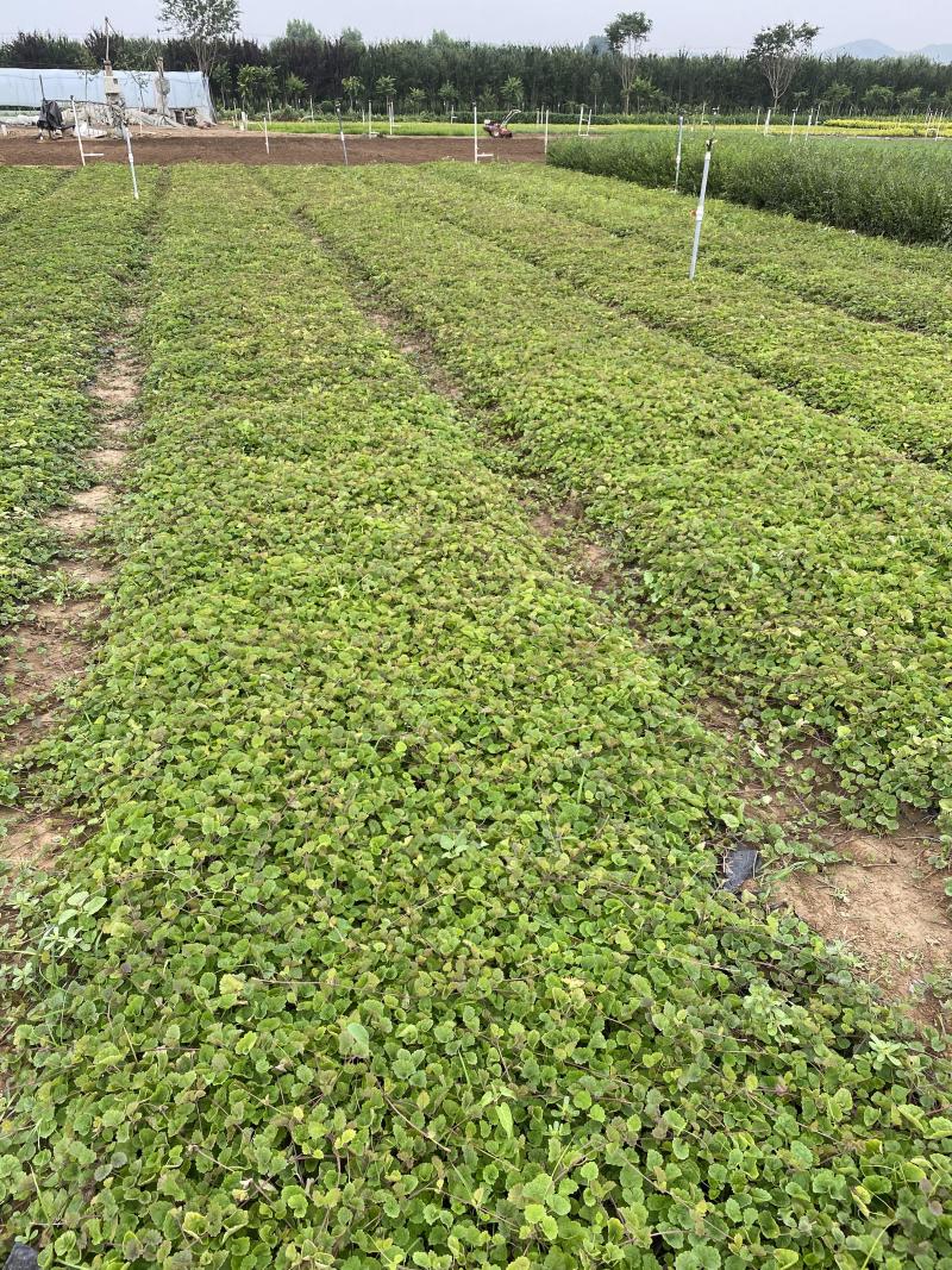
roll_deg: -0.3
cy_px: 635
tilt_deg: -29.2
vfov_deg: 67.3
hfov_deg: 53.1
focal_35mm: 26
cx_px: 476
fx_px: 954
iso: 32
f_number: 1.8
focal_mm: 4.25
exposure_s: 1/409
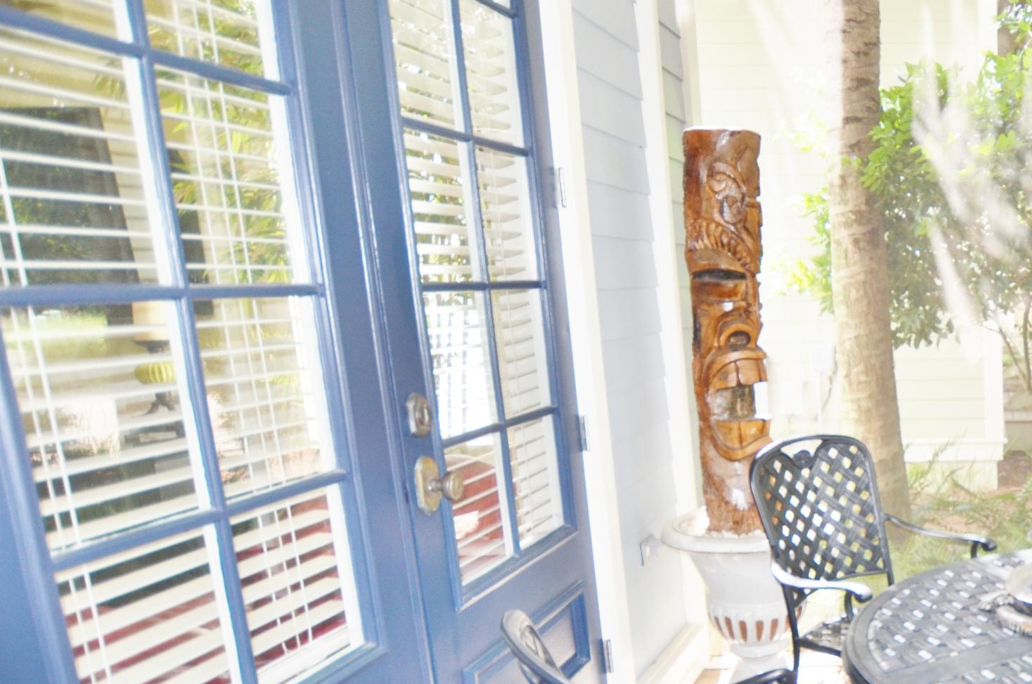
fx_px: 1016
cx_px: 1038
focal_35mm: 36
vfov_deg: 36.9
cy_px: 445
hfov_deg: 45.3
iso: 250
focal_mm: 11.5
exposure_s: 1/125
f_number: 3.5
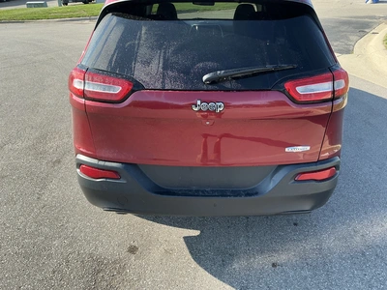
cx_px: 194
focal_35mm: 28
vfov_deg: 49.7
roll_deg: +0.3
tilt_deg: -26.2
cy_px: 145
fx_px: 313
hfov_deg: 63.4
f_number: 1.8
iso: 25
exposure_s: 1/386
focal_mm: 3
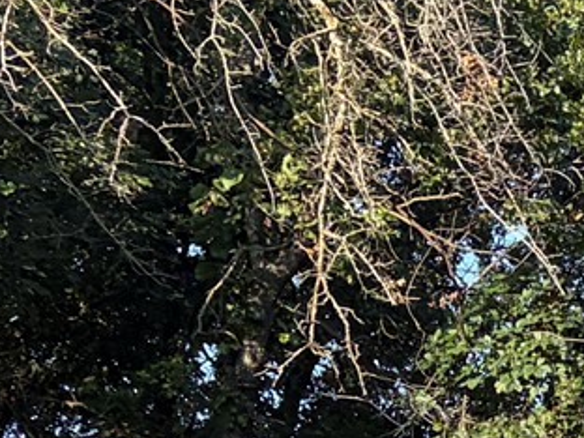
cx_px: 1378
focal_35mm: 160
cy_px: 788
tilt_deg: +3.6
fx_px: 2699
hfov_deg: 10.7
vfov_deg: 8.9
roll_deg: +0.1
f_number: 1.6
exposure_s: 1/1155
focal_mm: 5.96
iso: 50
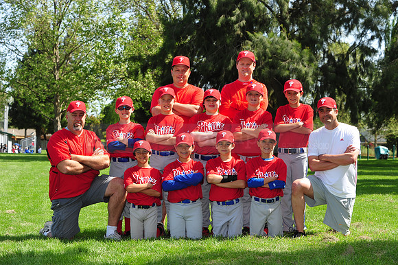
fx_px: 950
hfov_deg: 23.7
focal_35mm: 86
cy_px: 132
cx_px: 199
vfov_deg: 15.9
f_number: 8
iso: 200
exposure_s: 1/250
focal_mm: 86
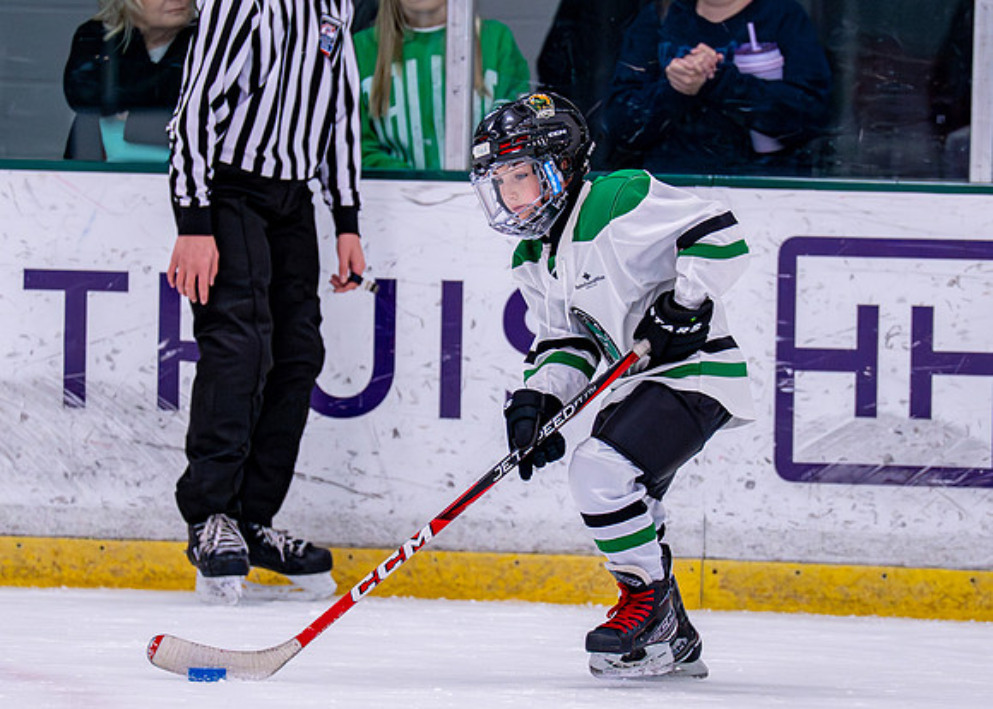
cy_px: 410
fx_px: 12302
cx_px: 553
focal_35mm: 436
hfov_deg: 4.6
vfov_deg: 3.3
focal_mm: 200
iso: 2500
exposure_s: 1/1250
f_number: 2.8
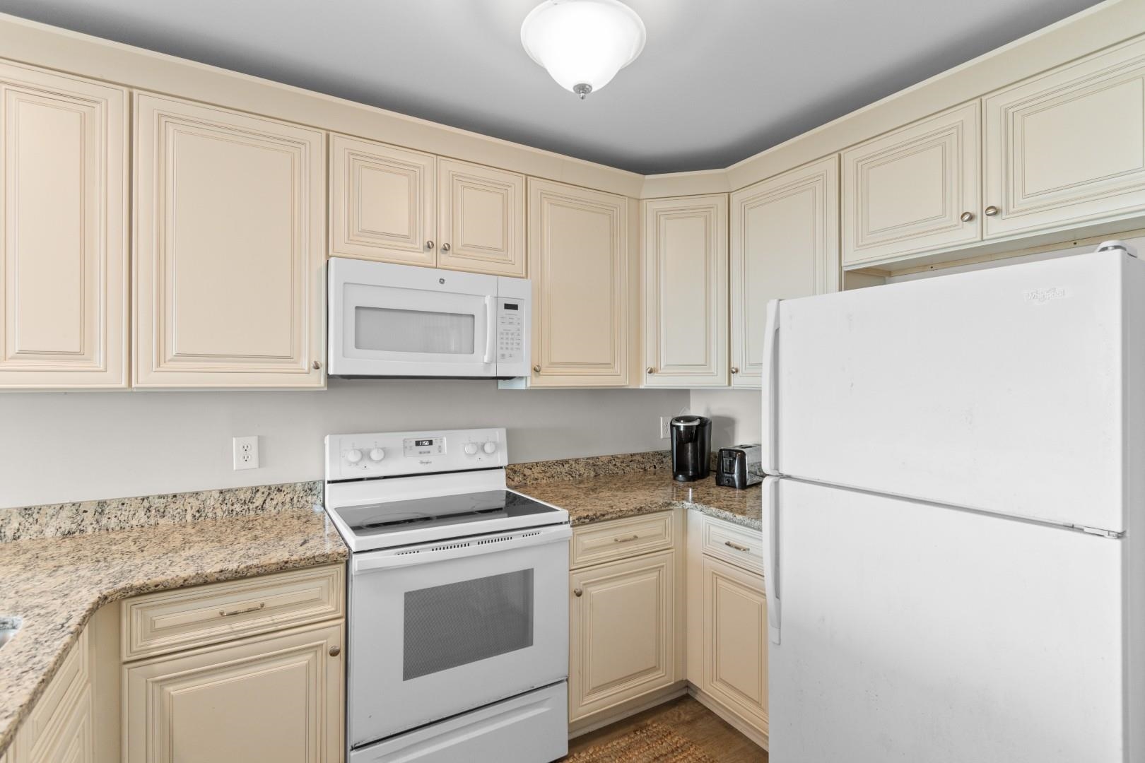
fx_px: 509
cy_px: 382
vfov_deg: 73.7
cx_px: 572
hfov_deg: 96.7
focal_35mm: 16
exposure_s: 1/4
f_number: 4.8
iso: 100
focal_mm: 11
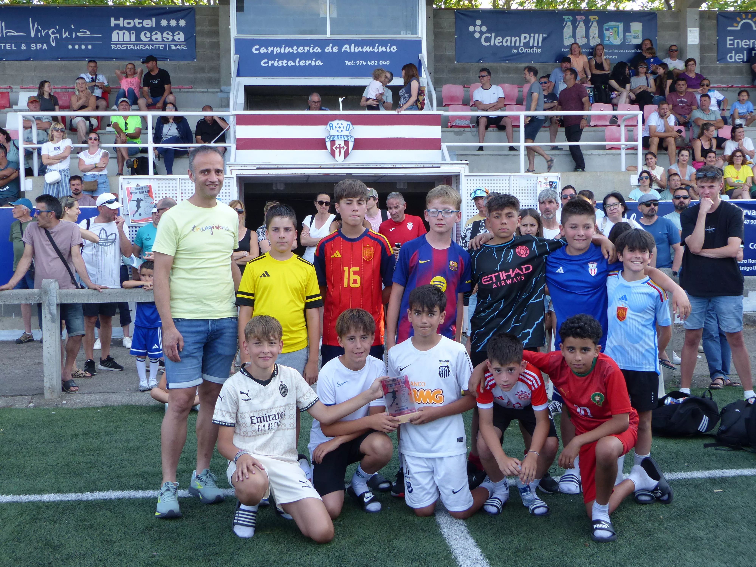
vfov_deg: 34.3
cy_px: 284
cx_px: 378
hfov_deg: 44.8
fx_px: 917
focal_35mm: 42
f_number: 3.5
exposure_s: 1/125
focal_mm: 7.6
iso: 100
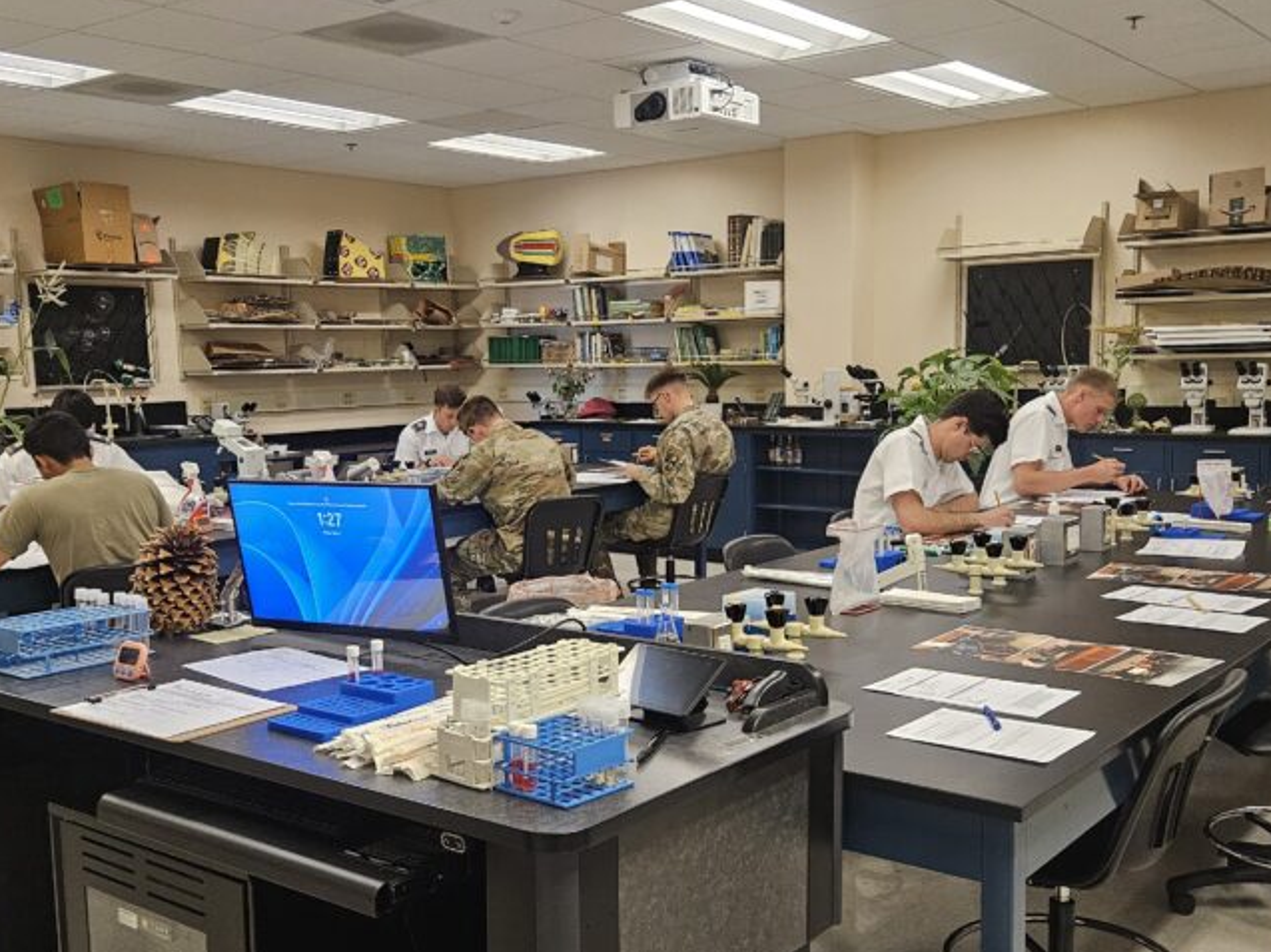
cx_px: 619
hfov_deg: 50.2
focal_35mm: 37
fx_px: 1358
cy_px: 551
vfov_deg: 38.5
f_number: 1.8
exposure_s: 1/170
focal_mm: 5.4
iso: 800
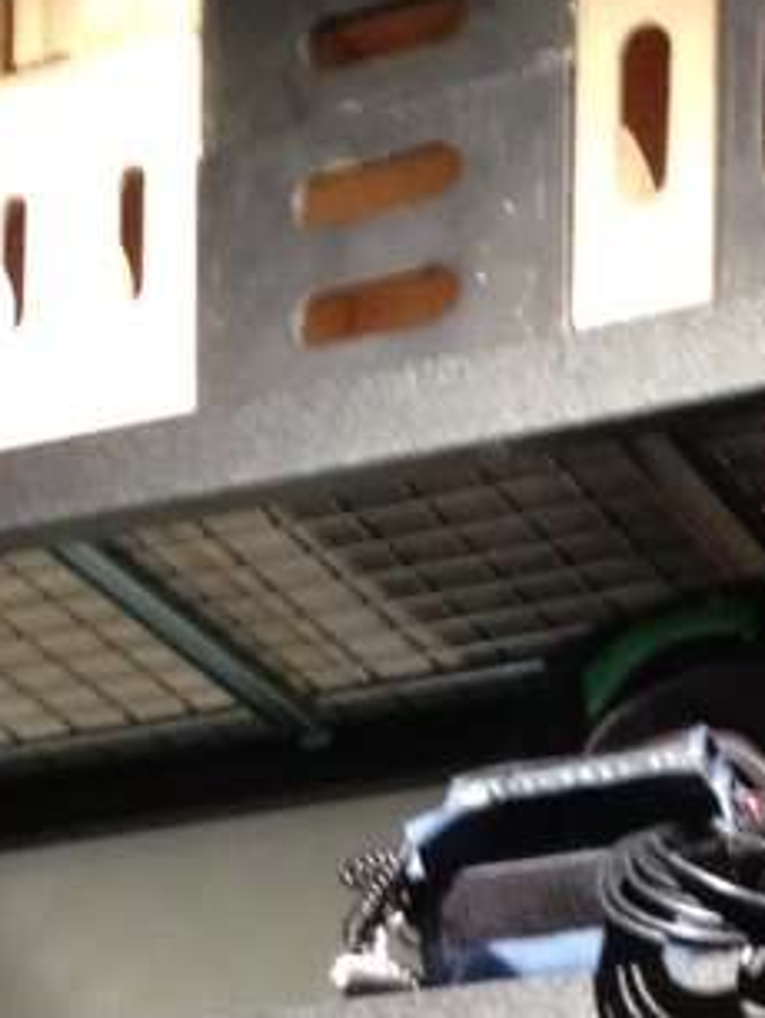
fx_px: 4061
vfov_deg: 13.0
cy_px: 1790
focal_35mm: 138
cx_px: 283
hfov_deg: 10.8
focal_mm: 4.13
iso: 320
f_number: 2.4
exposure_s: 1/20
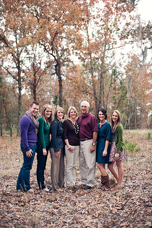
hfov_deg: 26.9
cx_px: 76
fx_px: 317
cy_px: 114
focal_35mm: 50
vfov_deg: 39.6
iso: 200
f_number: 2.2
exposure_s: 1/80
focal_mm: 50
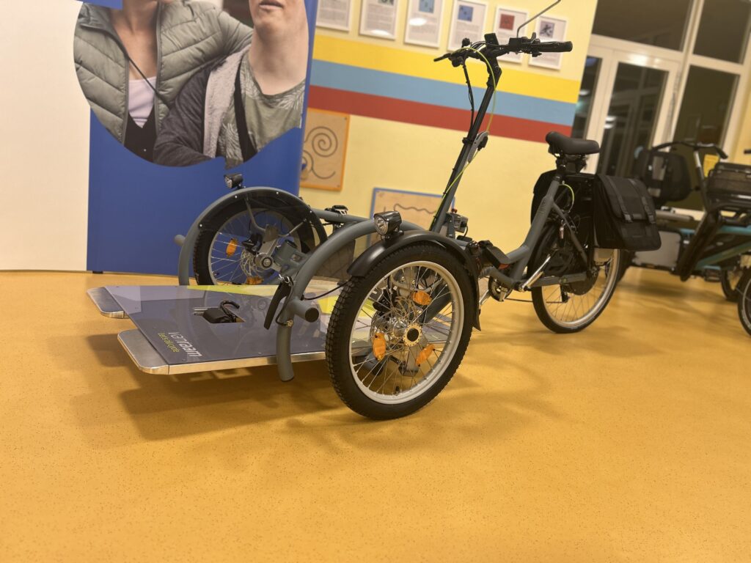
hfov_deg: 67.3
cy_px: 282
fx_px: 564
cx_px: 376
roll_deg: -7.1
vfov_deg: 53.1
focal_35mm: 26
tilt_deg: -12.6
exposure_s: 1/50
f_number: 1.5
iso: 125
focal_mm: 5.7
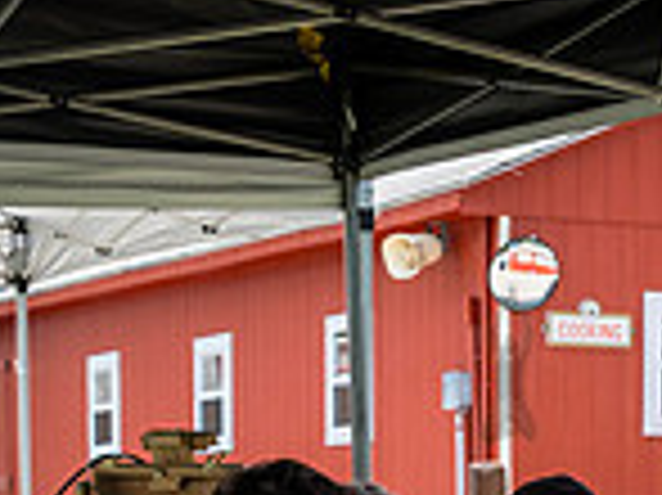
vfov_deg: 10.6
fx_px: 2541
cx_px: 504
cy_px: 796
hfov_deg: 14.8
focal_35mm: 133
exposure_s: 1/800
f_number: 4.5
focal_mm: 35
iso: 400
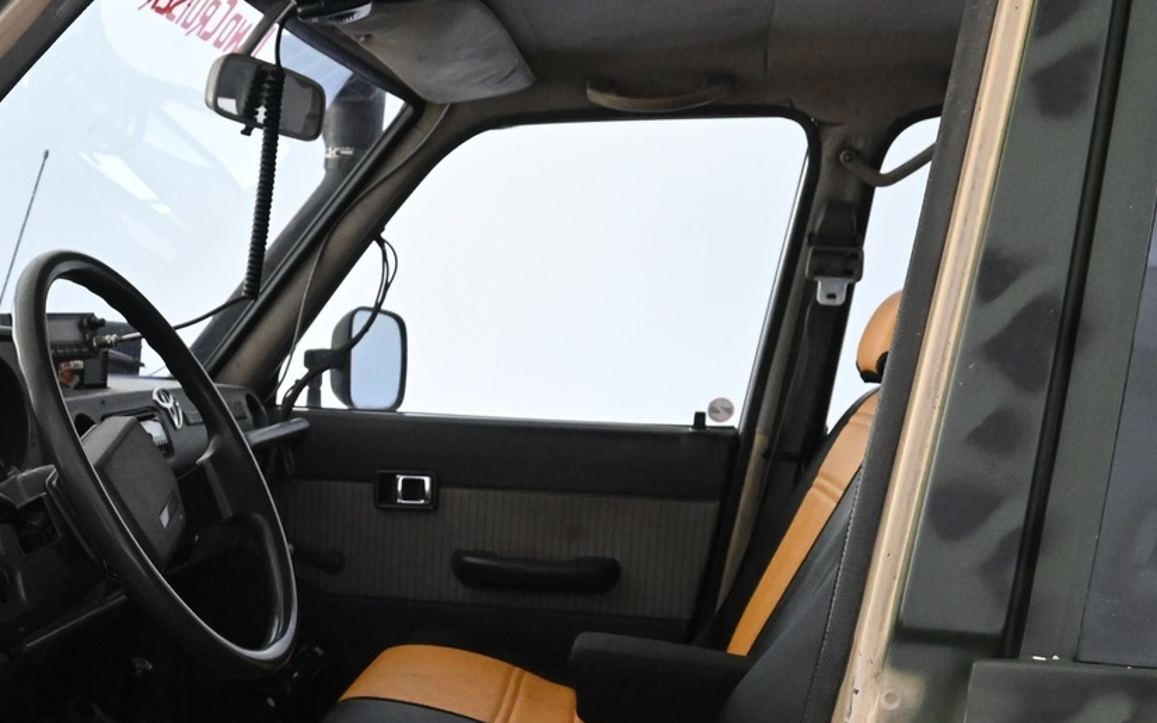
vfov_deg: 26.3
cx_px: 291
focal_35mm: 48
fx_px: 1513
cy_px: 598
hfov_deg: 40.7
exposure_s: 1/125
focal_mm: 16
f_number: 5.6
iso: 4000
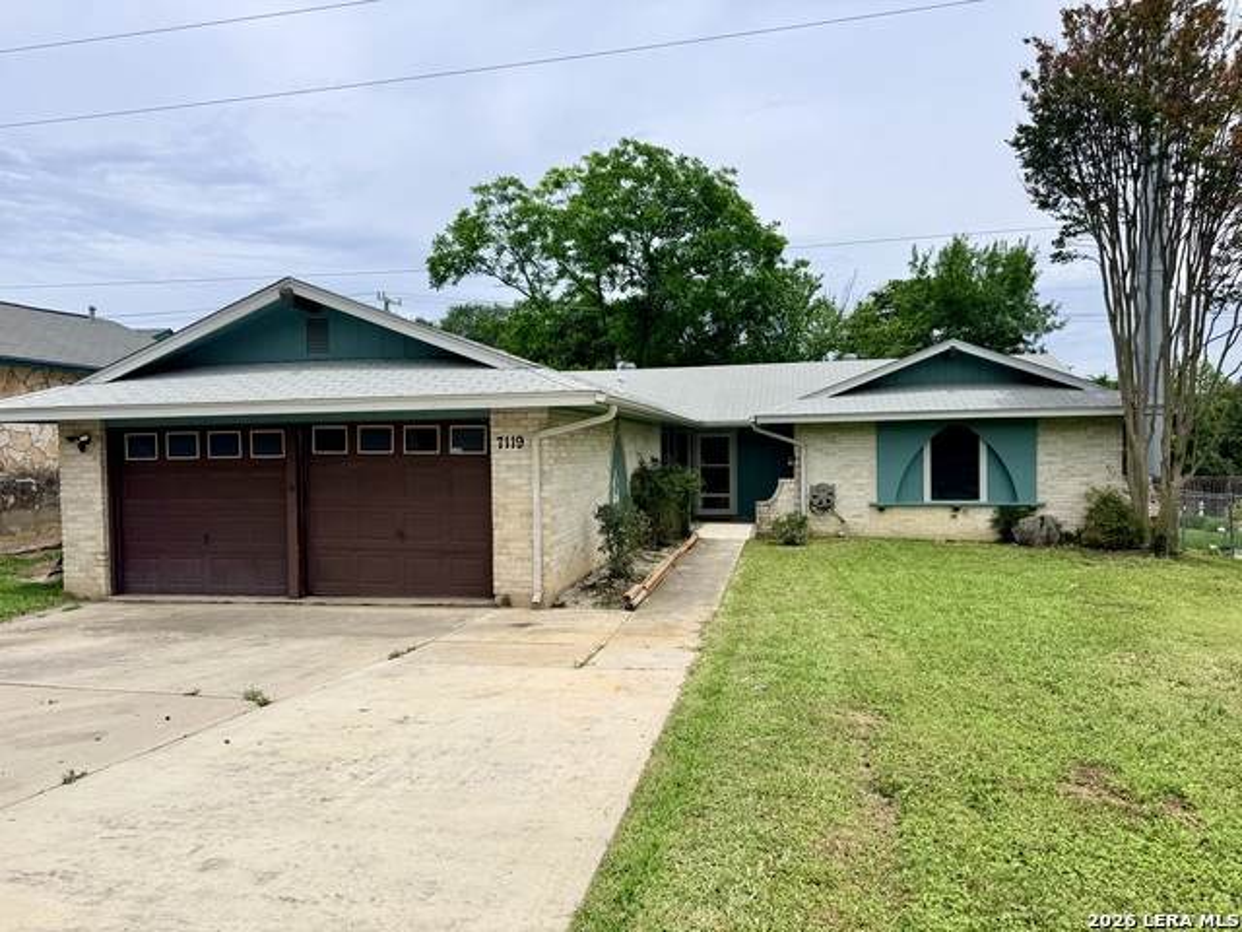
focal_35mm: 24
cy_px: 466
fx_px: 861
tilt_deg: -2.2
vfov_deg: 56.8
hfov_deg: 71.6
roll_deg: +1.2
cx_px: 621
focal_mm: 6.76
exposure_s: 1/8130
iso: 80
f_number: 1.78
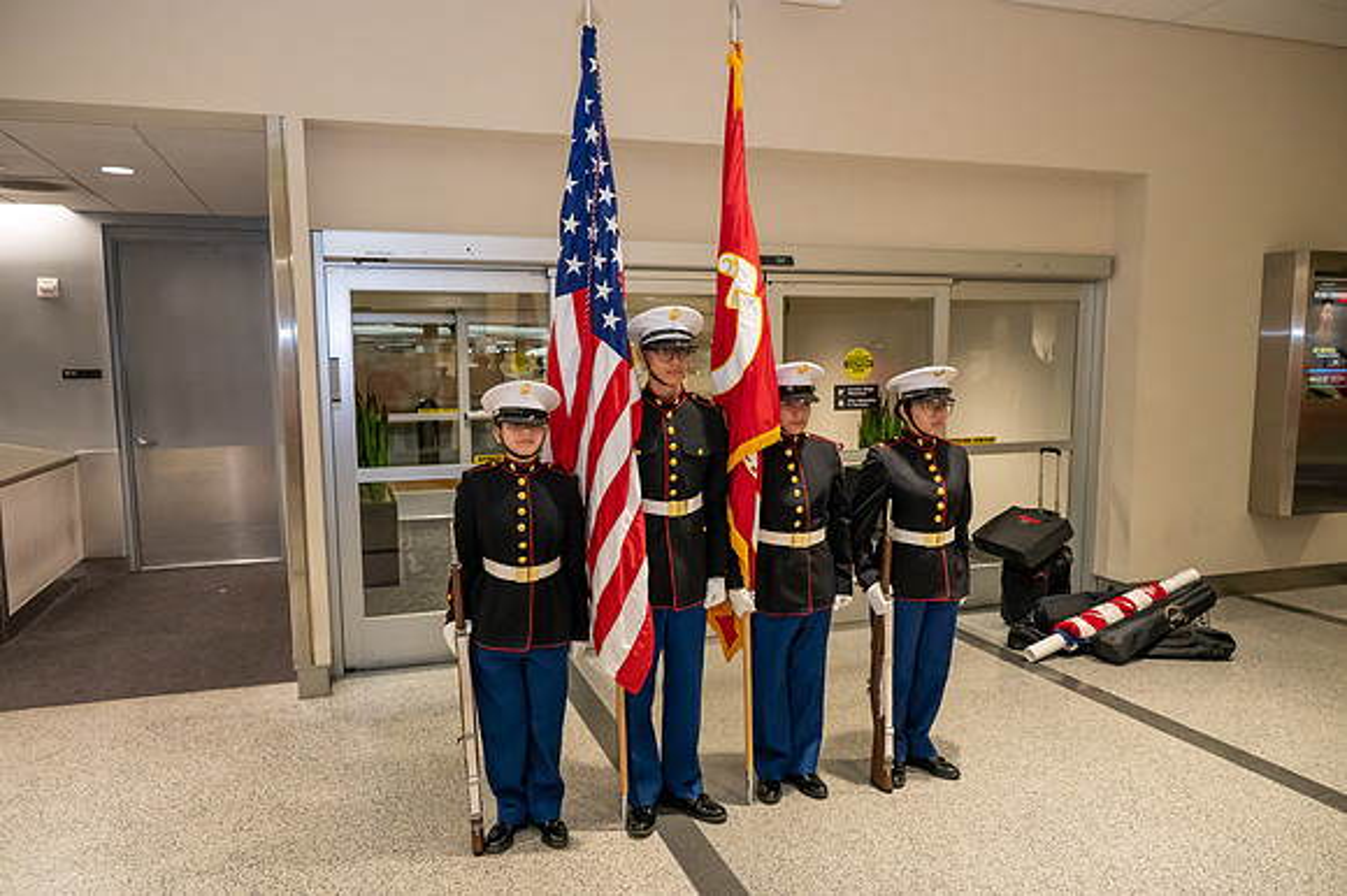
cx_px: 660
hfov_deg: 70.0
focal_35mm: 26
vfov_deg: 50.0
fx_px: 961
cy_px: 480
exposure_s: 1/160
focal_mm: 24
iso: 6400
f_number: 5
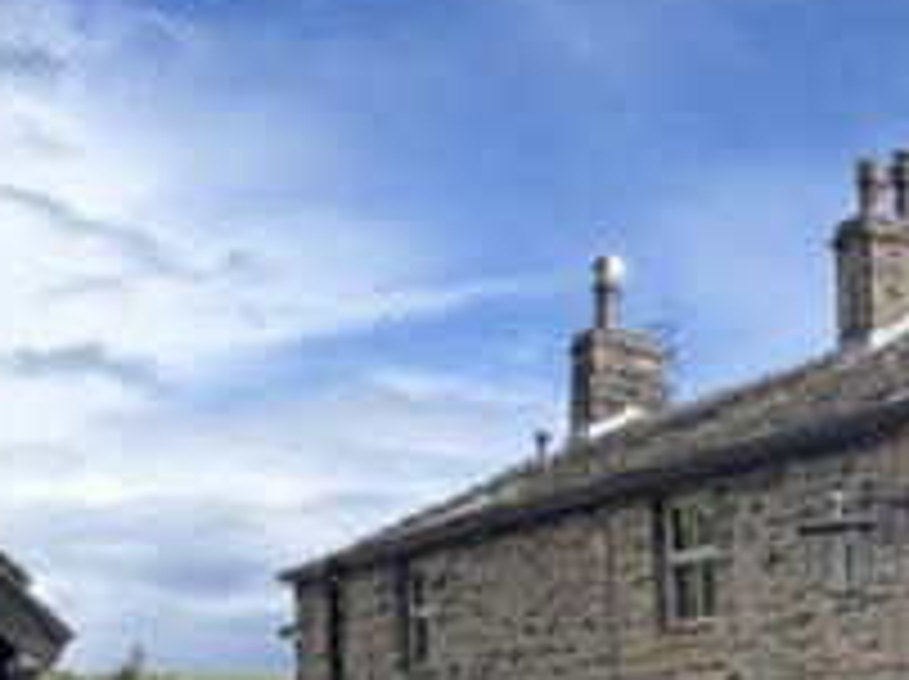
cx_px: 1202
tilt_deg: -2.3
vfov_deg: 19.0
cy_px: 905
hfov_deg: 23.9
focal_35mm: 71
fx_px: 1862
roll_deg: +1.5
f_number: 2.2
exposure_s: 1/944
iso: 64
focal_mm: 2.22
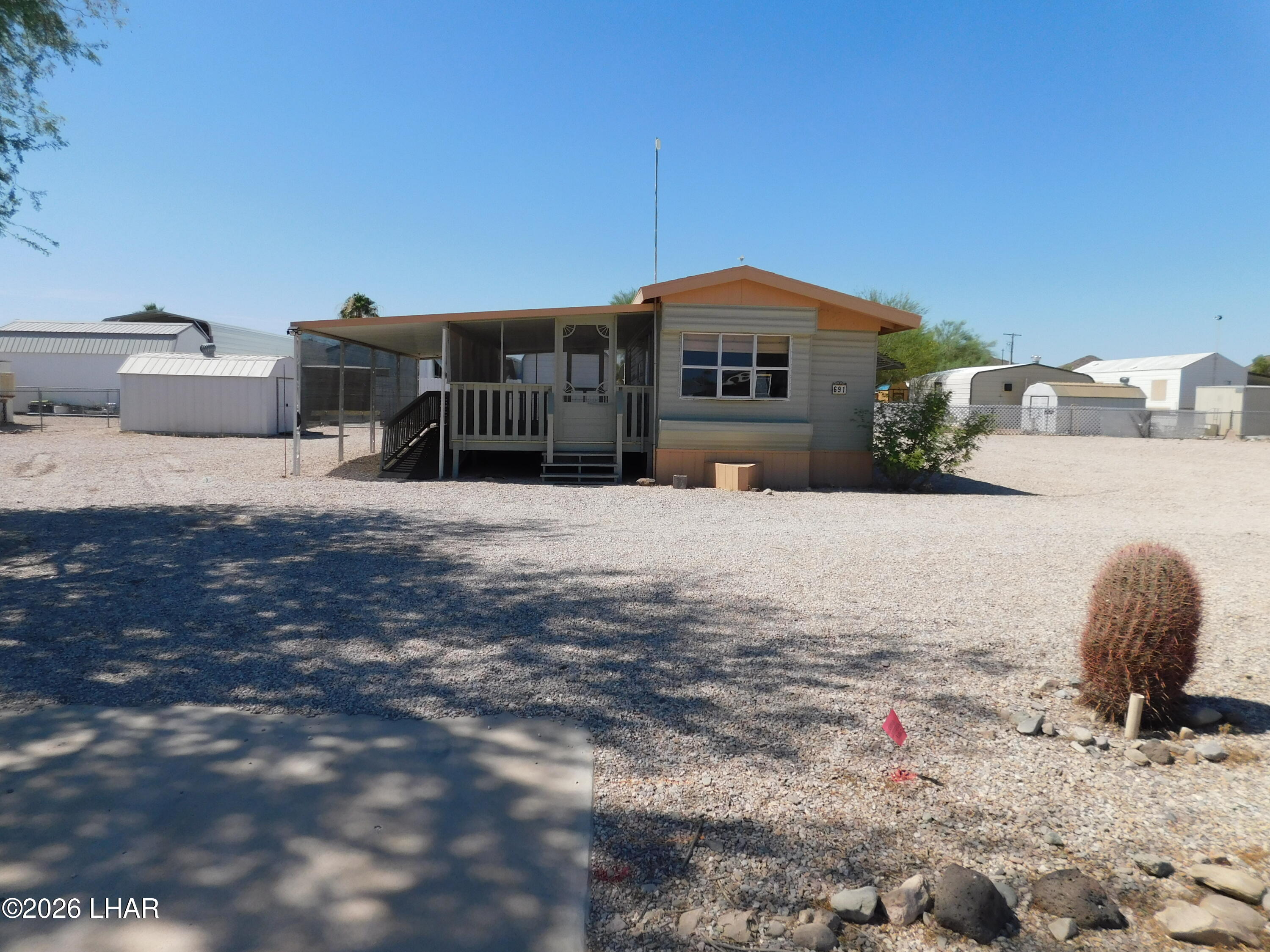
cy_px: 476
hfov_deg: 73.9
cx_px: 635
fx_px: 844
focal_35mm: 23
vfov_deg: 58.9
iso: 125
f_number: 6
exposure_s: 1/640
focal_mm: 4
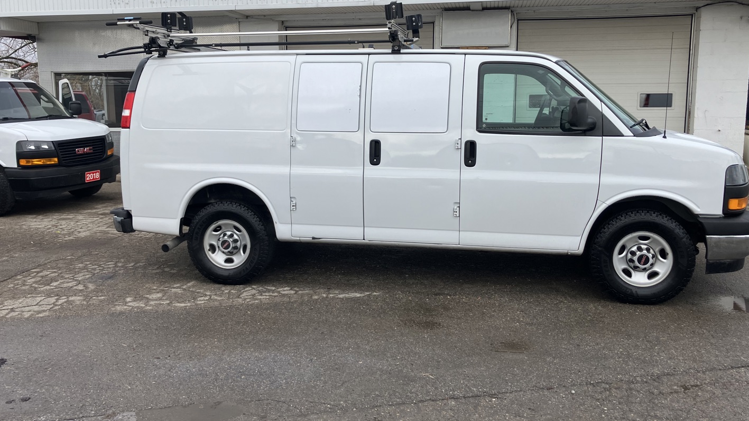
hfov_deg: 62.6
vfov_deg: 37.7
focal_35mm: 31
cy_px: 184
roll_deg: +0.0
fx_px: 616
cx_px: 372
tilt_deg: -6.7
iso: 32
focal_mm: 3.99
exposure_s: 1/1104
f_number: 1.8
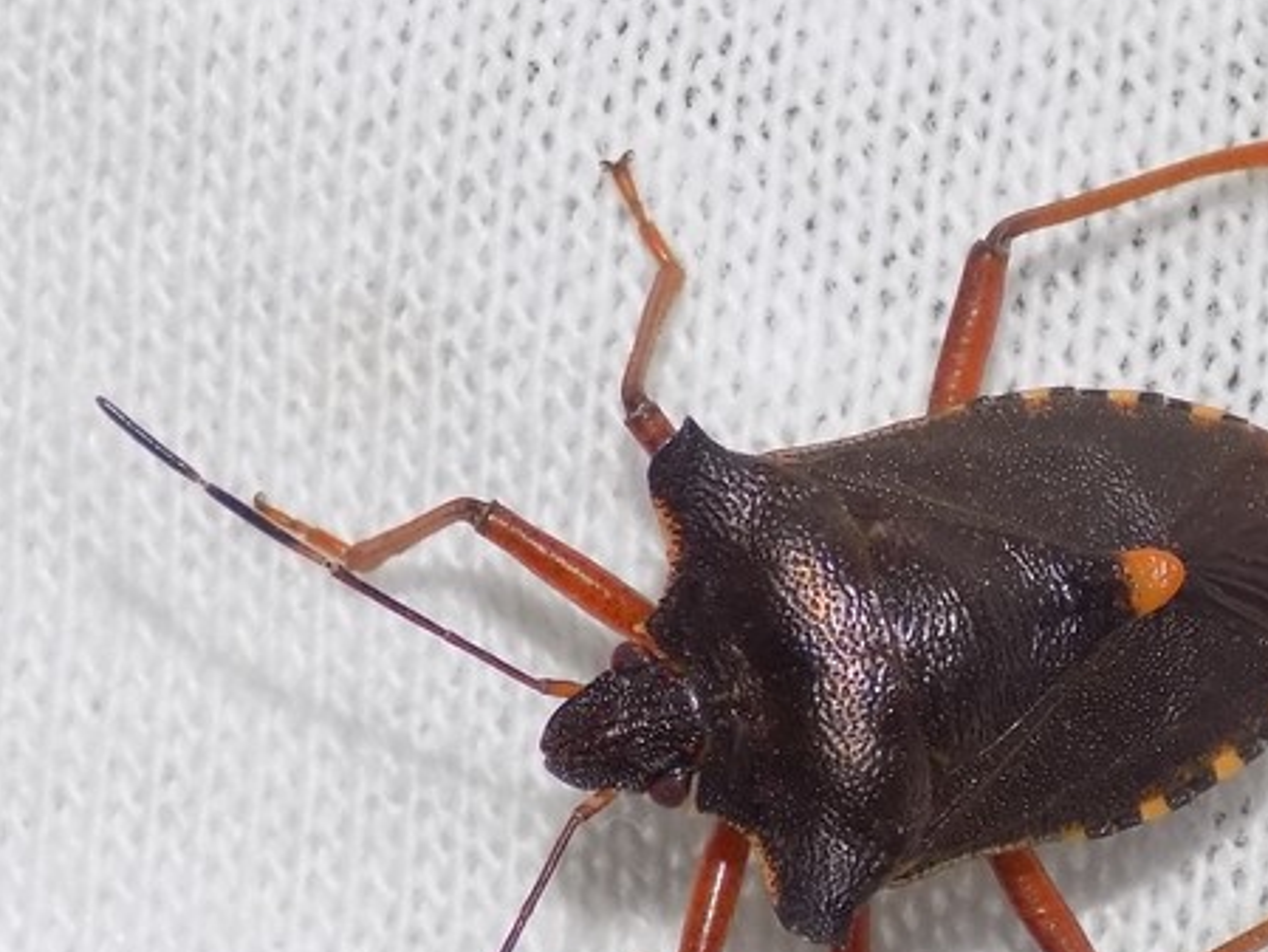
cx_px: 823
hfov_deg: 8.8
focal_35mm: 224
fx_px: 8207
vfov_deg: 6.6
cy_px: 497
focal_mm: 20.9
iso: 200
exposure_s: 1/30
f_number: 4.8
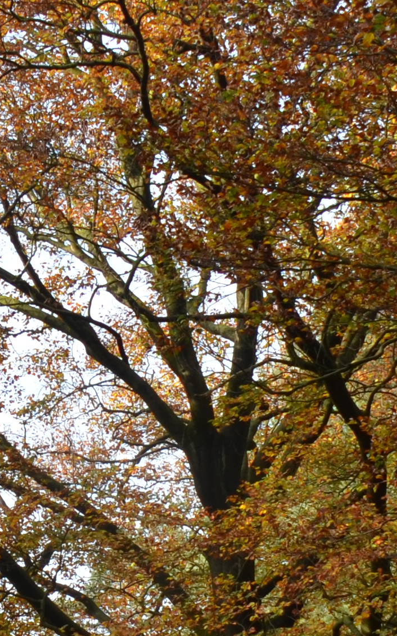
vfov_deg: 14.1
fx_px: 2545
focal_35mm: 147
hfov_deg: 8.9
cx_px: 143
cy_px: 549
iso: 250
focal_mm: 22
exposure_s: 1/125
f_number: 5.6
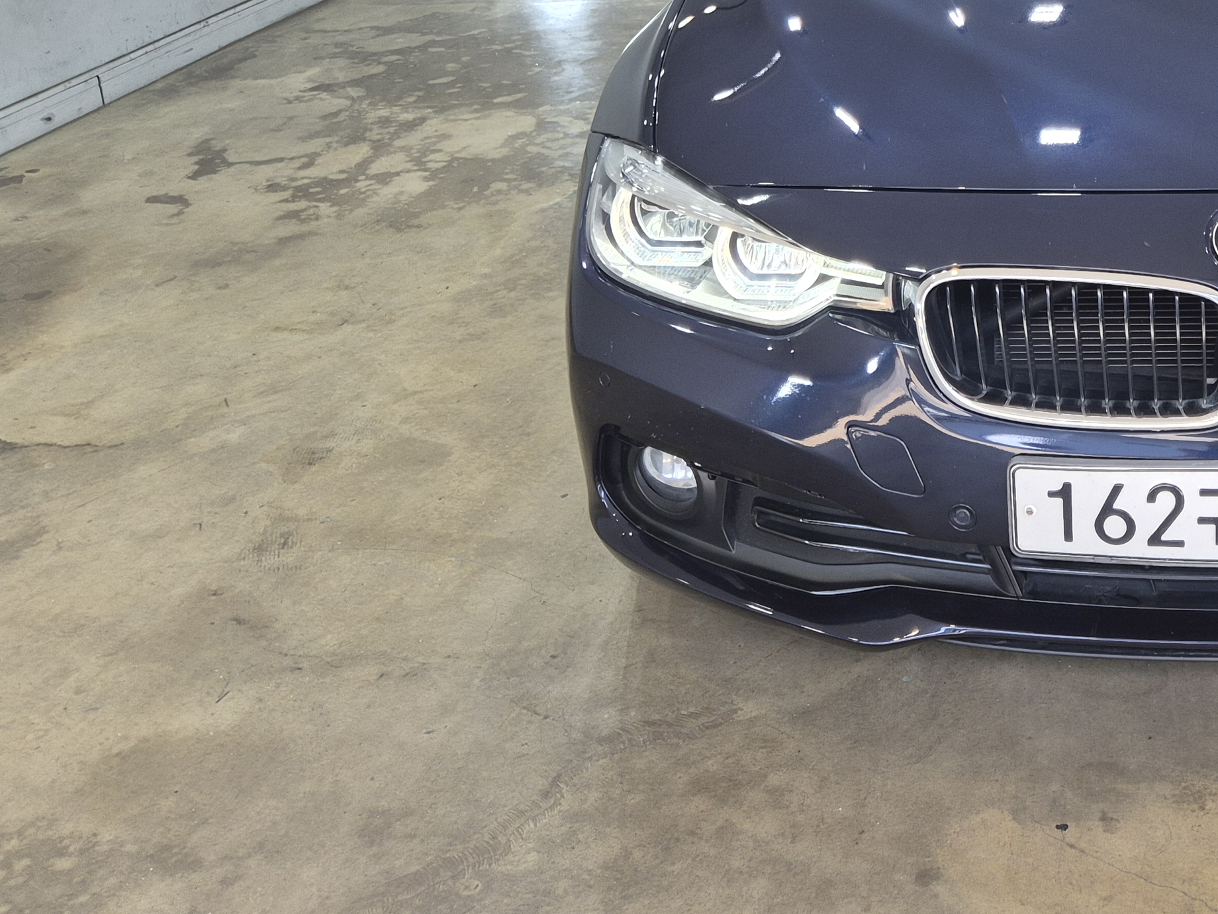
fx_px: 1759
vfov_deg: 27.3
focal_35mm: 50
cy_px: -17
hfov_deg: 35.3
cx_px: 1164
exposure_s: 1/120
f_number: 1.8
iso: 40
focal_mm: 5.4
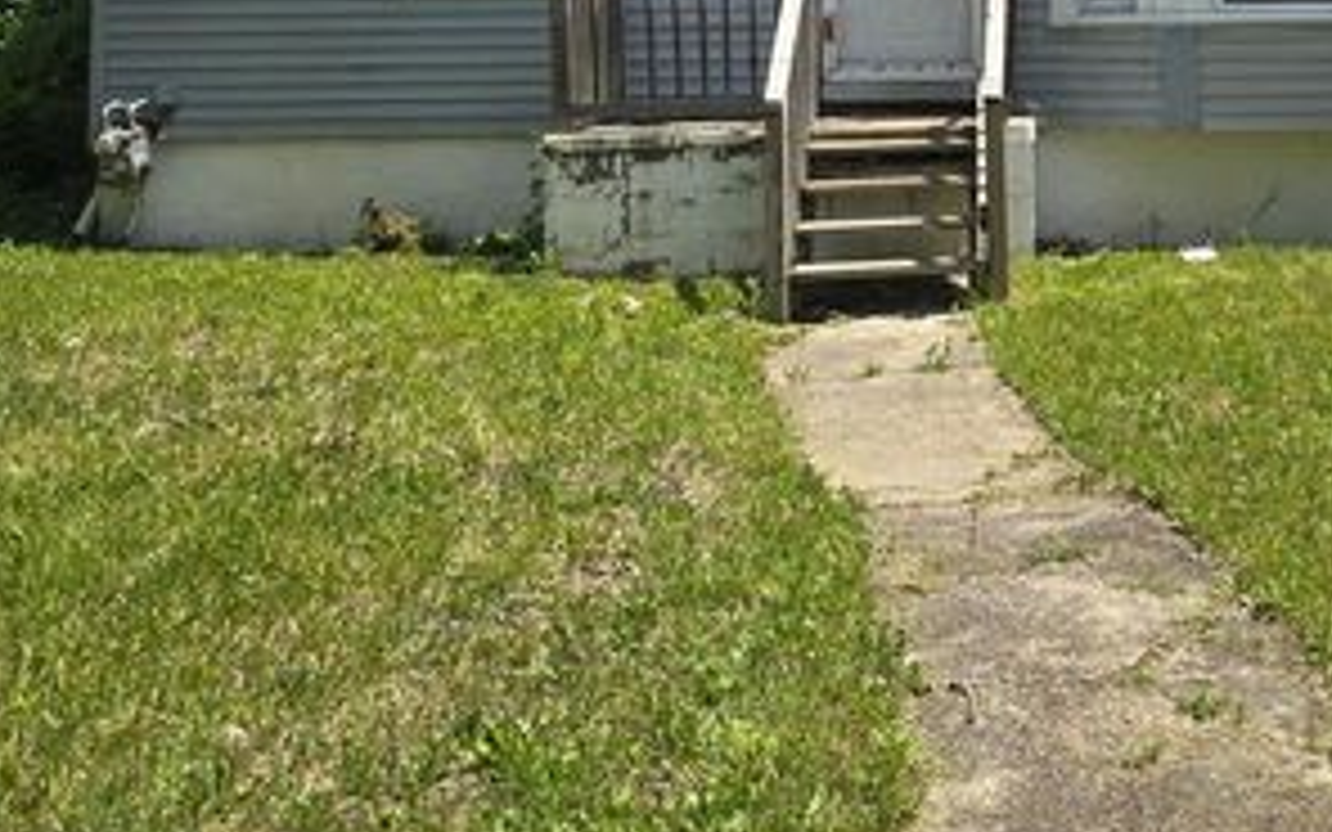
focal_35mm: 55
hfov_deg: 36.2
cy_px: -137
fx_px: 1997
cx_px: 968
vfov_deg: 22.0
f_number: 1.7
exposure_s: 1/638
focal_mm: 6.3
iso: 12
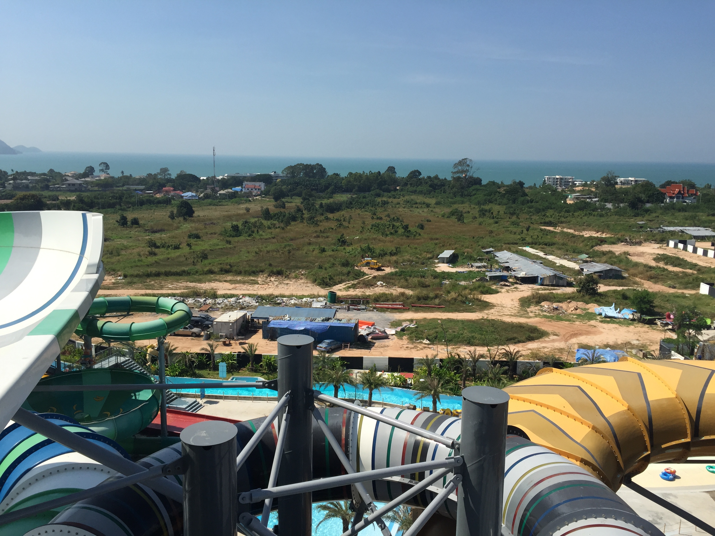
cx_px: 358
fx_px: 599
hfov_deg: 61.7
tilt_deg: -10.1
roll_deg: -1.7
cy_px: 268
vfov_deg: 48.2
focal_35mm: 29
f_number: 2.2
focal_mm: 4.15
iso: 32
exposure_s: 1/2639
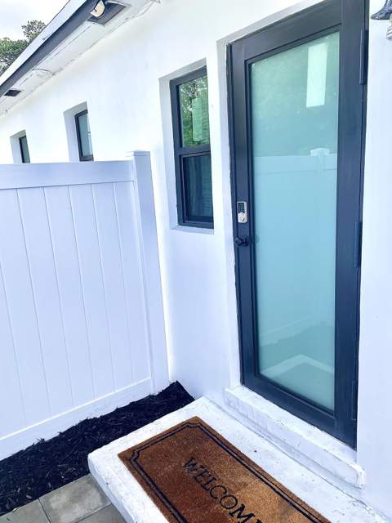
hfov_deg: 53.1
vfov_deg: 67.3
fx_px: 393
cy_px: 262
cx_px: 196
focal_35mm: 26
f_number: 1.6
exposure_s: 1/1289
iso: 32
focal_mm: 4.2
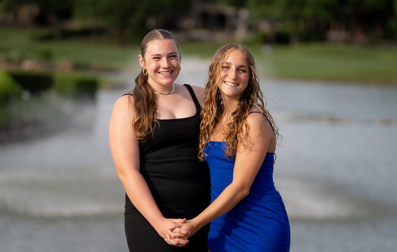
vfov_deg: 9.5
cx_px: 208
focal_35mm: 140
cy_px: 113
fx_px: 1522
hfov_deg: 14.9
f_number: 2.8
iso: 100
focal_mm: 130
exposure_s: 1/1000
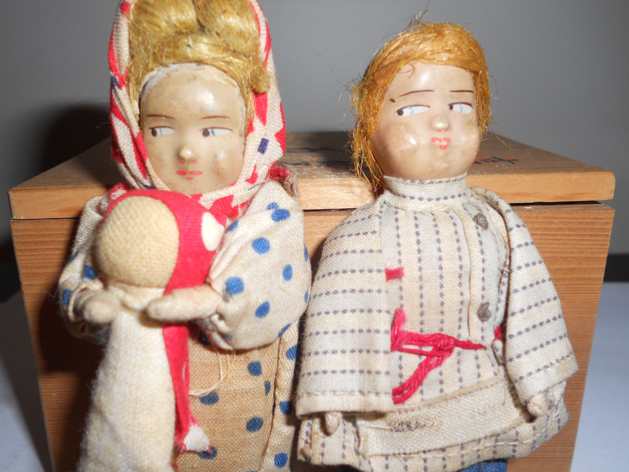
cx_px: 314
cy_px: 236
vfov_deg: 44.2
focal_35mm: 32
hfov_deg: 56.8
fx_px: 581
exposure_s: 1/25
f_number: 8.8
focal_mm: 5.8
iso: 80
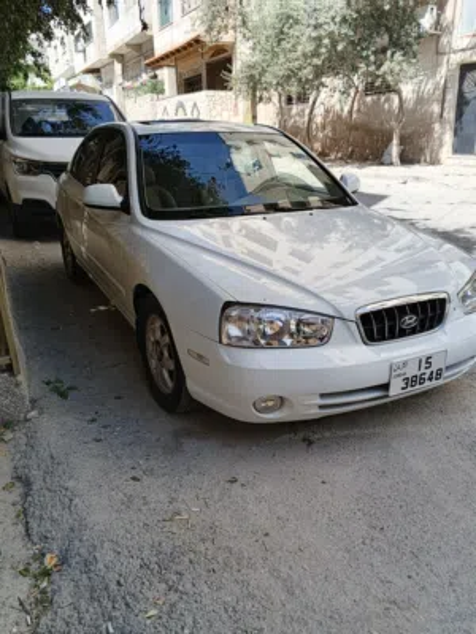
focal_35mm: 23
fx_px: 422
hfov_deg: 58.9
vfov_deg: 73.9
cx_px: 238
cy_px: 317
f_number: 1.6
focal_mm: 4.09
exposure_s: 1/149
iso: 50
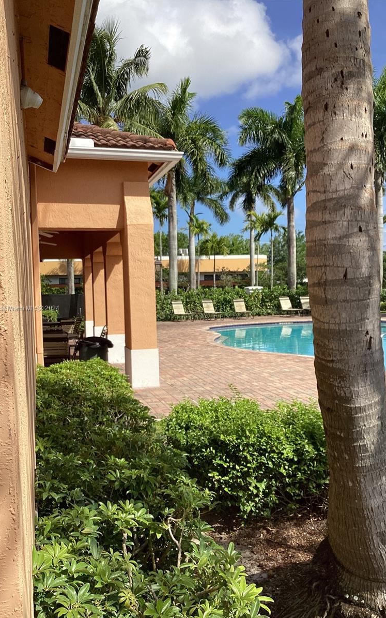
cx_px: 197
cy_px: 309
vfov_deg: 58.1
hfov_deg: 38.3
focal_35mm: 33
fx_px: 555
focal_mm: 3.3
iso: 25
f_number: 2.4
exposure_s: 1/1431
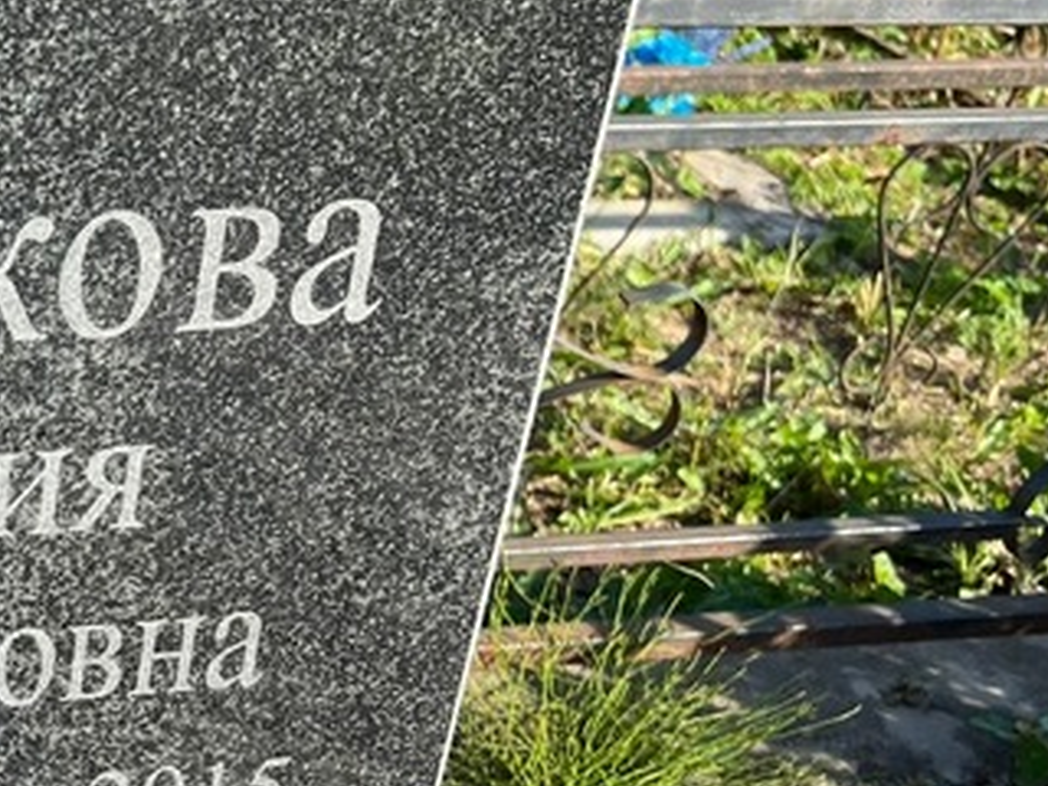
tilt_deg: -38.0
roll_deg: -1.3
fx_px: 1968
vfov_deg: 22.5
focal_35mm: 65
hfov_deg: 26.8
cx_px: -167
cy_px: 531
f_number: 1.5
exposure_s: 1/1311
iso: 50
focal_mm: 5.7
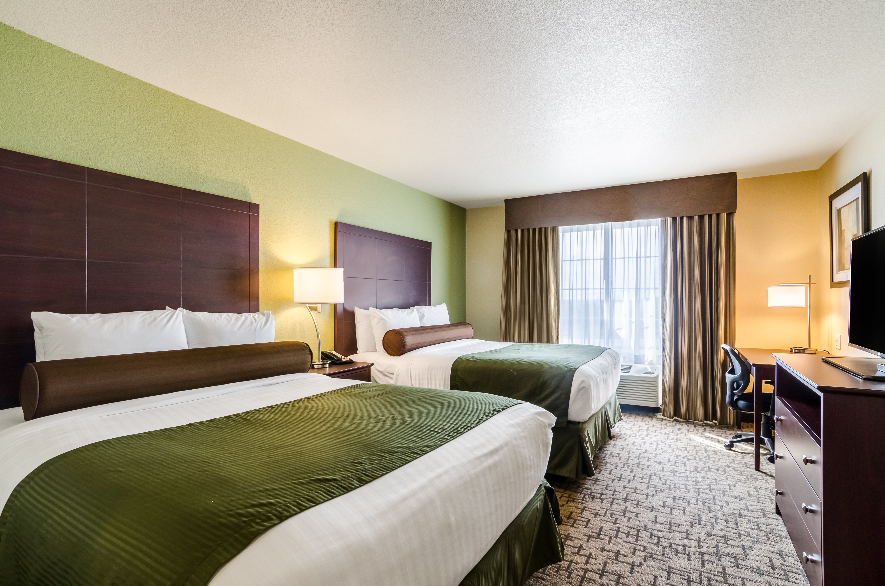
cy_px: 293
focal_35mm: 16
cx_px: 442
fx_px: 405
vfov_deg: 71.8
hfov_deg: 95.1
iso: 320
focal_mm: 11
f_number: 8
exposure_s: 1/250
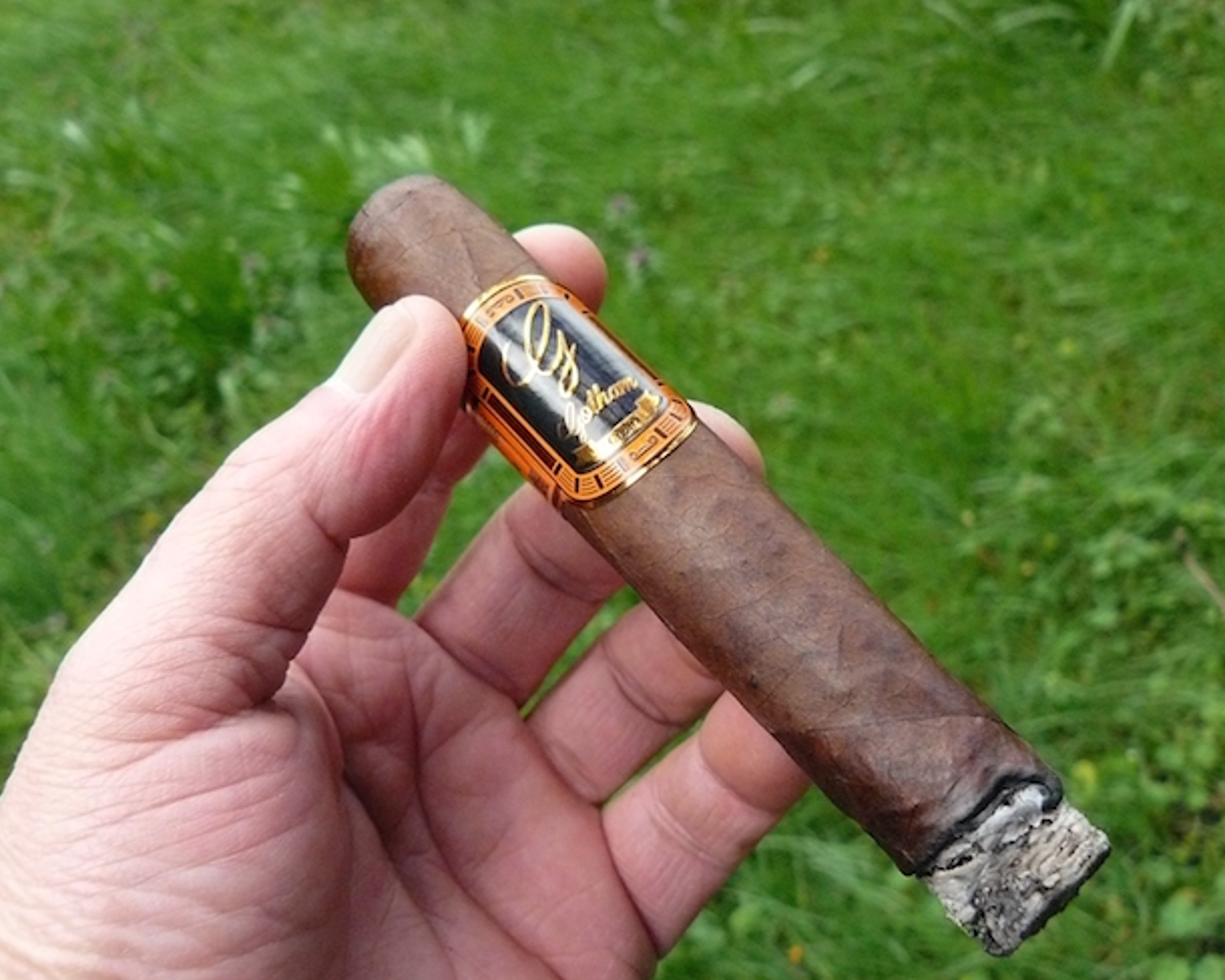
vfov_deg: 39.2
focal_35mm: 38
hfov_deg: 47.9
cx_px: 653
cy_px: 489
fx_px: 1378
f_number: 3.2
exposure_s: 1/500
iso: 400
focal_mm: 6
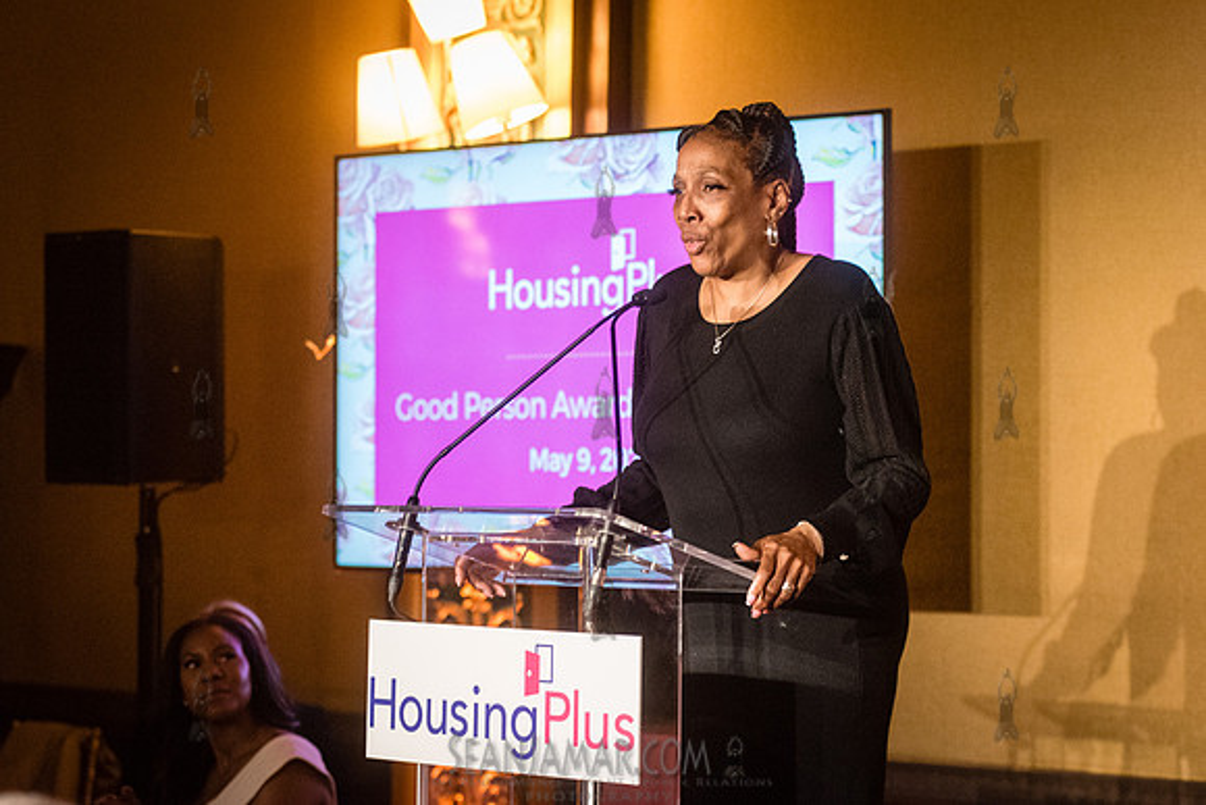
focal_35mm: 115
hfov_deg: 17.8
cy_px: 348
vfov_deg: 11.9
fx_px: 3854
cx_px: 632
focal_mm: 100
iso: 6400
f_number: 3.5
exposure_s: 1/200
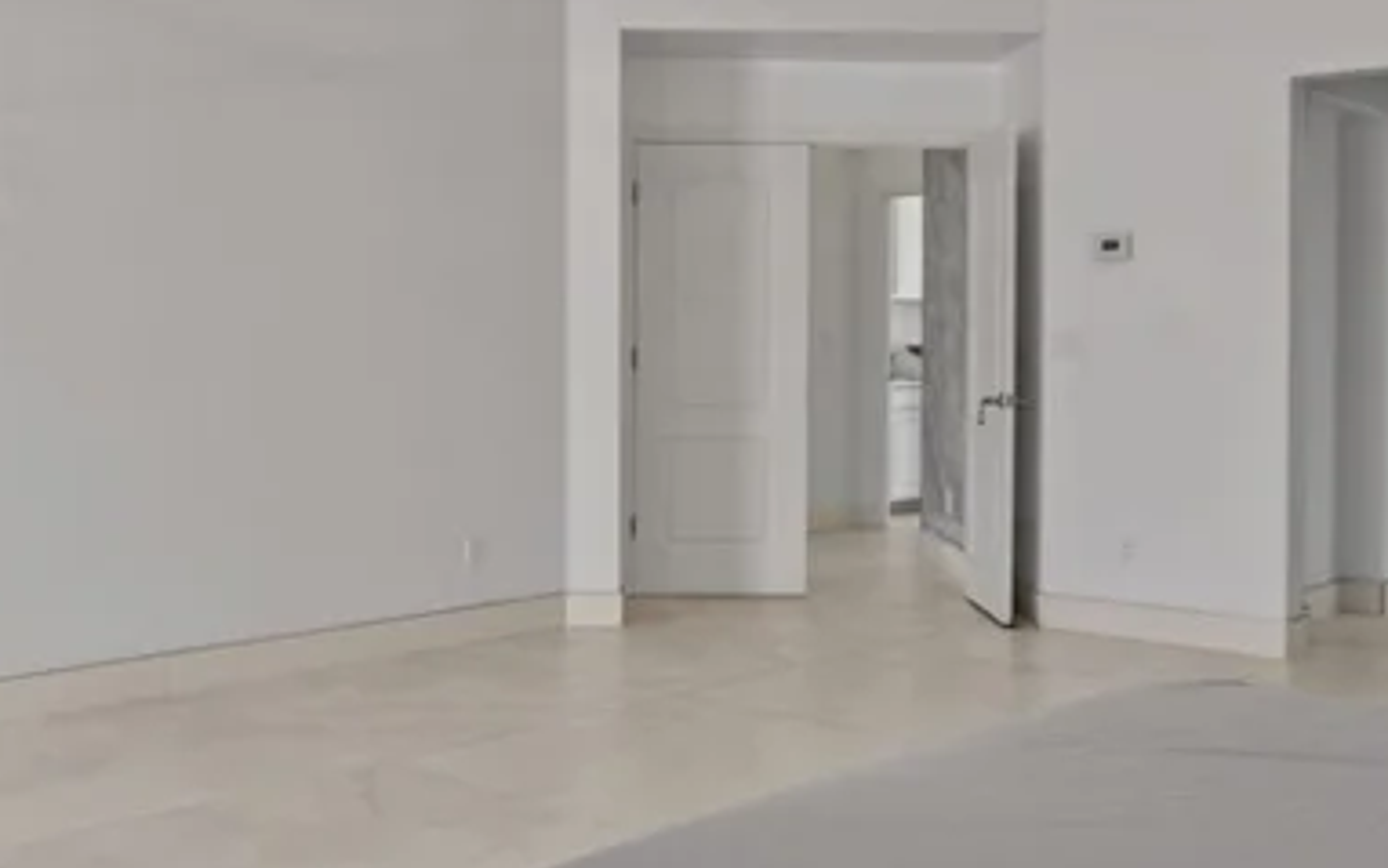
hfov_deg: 48.0
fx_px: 1551
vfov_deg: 31.2
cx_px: 570
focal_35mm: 41
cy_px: 343
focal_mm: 10
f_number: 8
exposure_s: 1/20
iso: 400
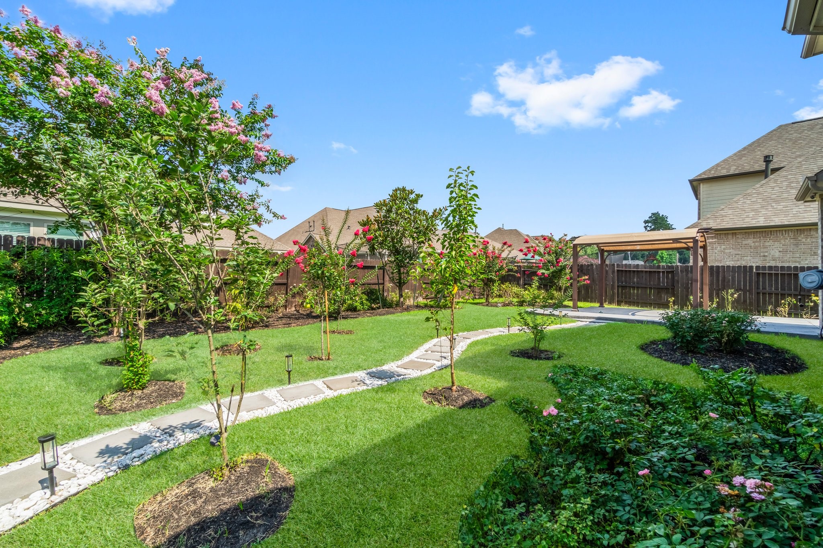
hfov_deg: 100.4
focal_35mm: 15
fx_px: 343
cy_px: 274
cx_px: 412
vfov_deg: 77.3
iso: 800
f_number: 10
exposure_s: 1/200
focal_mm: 10
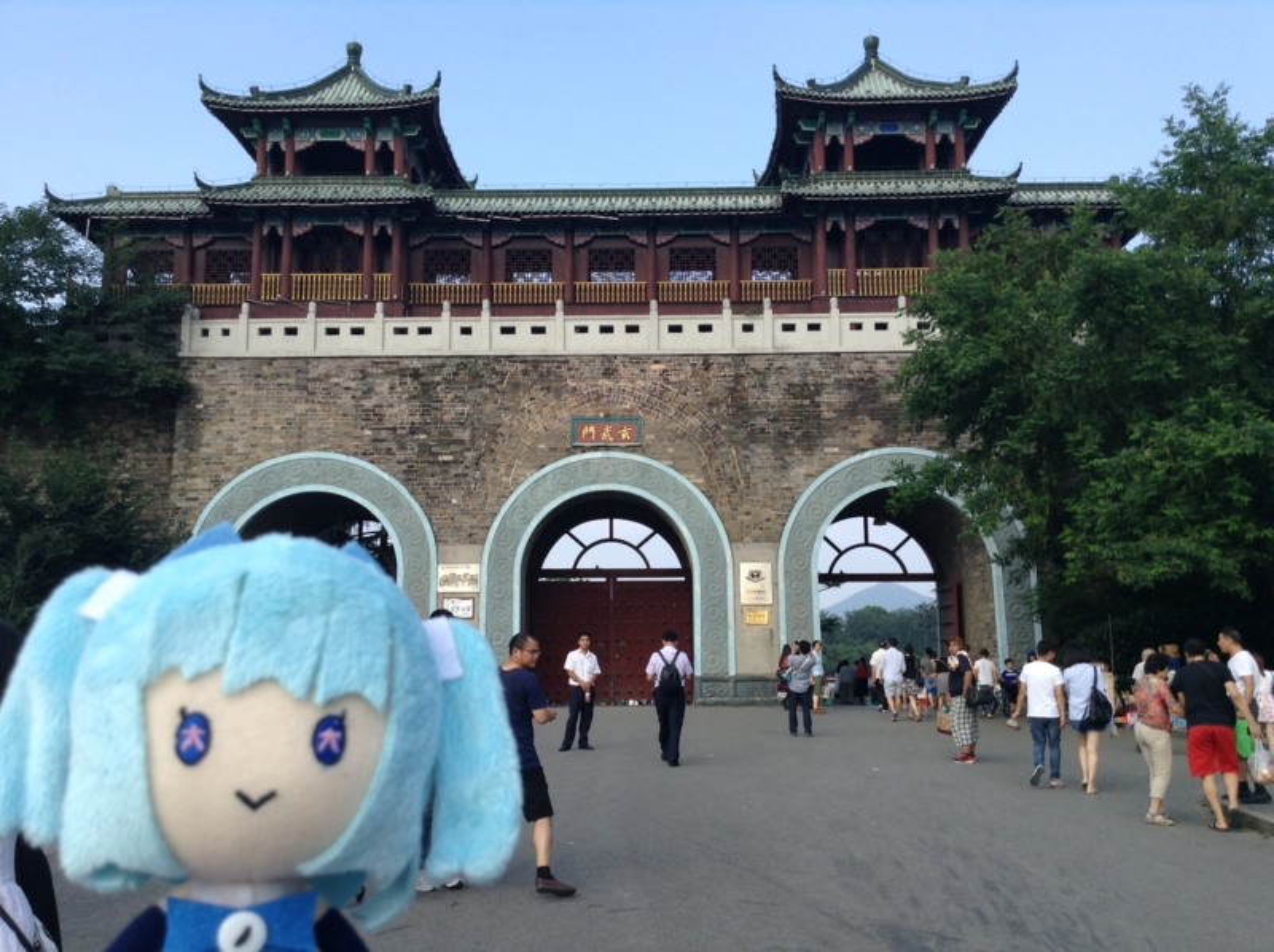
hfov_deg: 55.4
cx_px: 637
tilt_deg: +6.4
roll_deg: +0.8
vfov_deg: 42.9
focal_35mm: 33
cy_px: 476
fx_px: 1213
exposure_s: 1/452
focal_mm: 3.3
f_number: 2.4
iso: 25
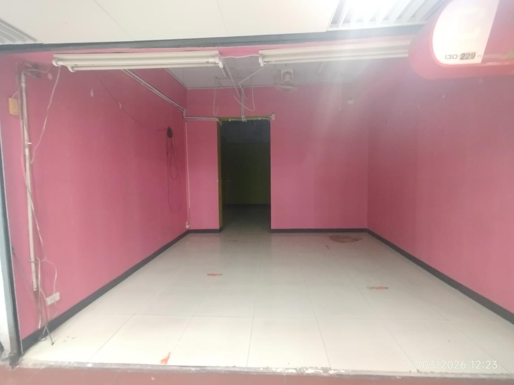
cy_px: 192
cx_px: 257
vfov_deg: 81.7
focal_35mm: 15
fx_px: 223
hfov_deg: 98.2
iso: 500
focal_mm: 1.65
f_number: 2.2
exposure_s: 1/17
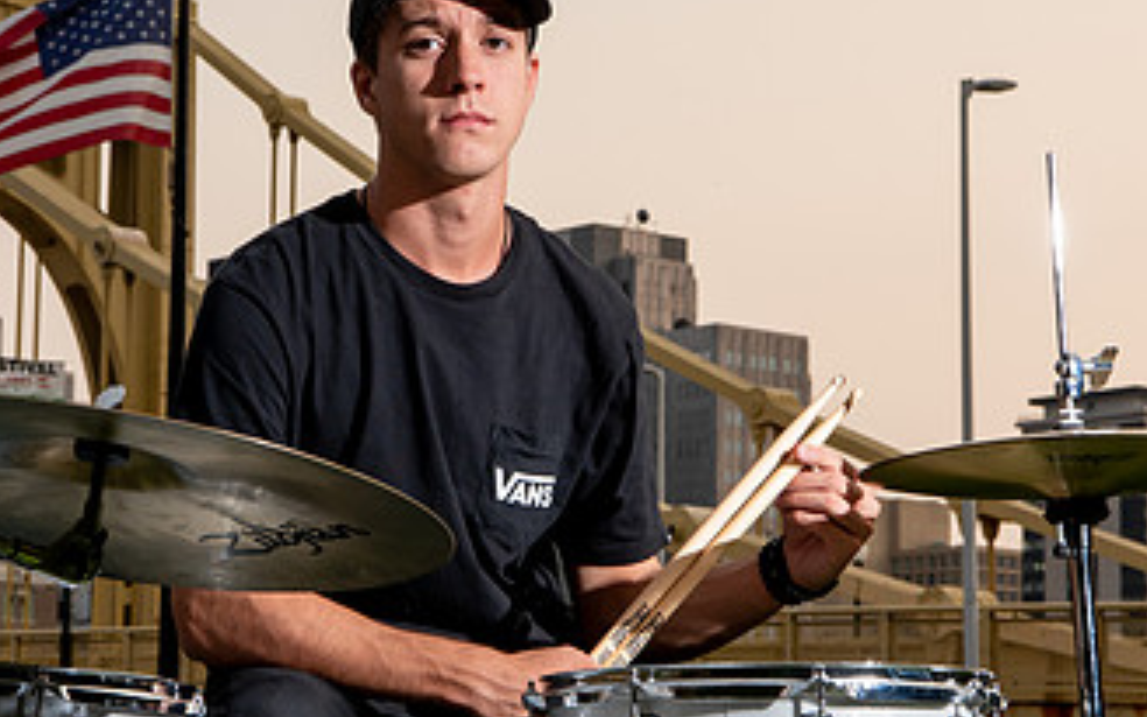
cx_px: 446
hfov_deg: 15.8
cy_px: 383
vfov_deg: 9.9
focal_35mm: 132
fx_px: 4126
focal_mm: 70
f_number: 14
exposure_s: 1/200
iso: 500
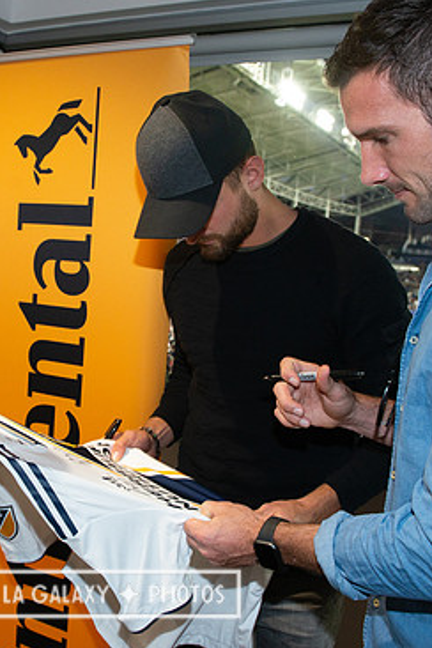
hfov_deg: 34.4
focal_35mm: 38
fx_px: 684
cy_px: 328
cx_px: 115
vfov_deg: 50.7
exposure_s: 1/60
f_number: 6.3
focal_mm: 24
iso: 640
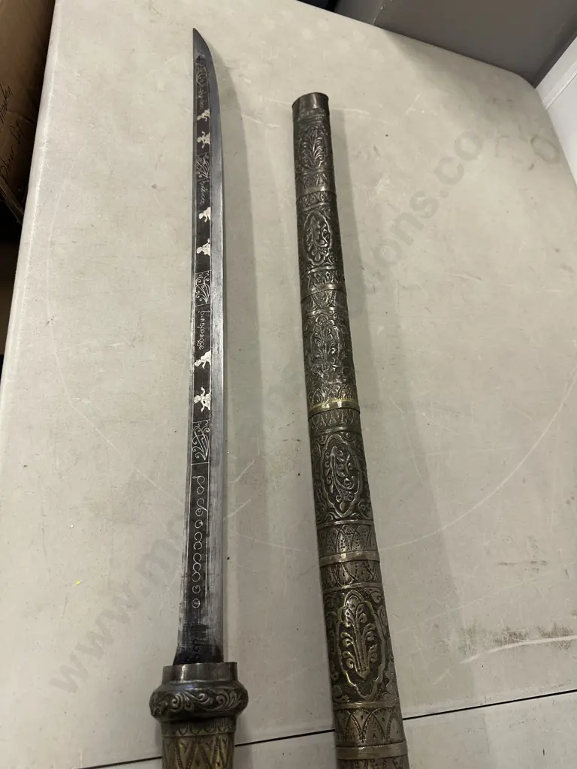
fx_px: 533
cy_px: 384
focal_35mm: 24
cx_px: 288
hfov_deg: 56.8
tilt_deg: -56.5
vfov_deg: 71.6
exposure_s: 1/50
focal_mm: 6.86
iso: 125
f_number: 1.78
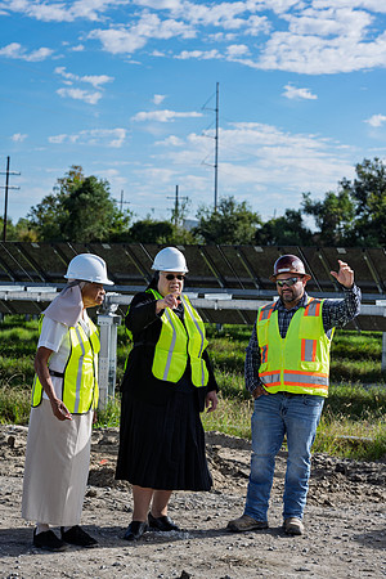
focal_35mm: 85
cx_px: 193
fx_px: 1367
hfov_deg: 16.1
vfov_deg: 23.9
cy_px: 290
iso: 200
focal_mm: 85
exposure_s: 1/1000
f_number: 5.6
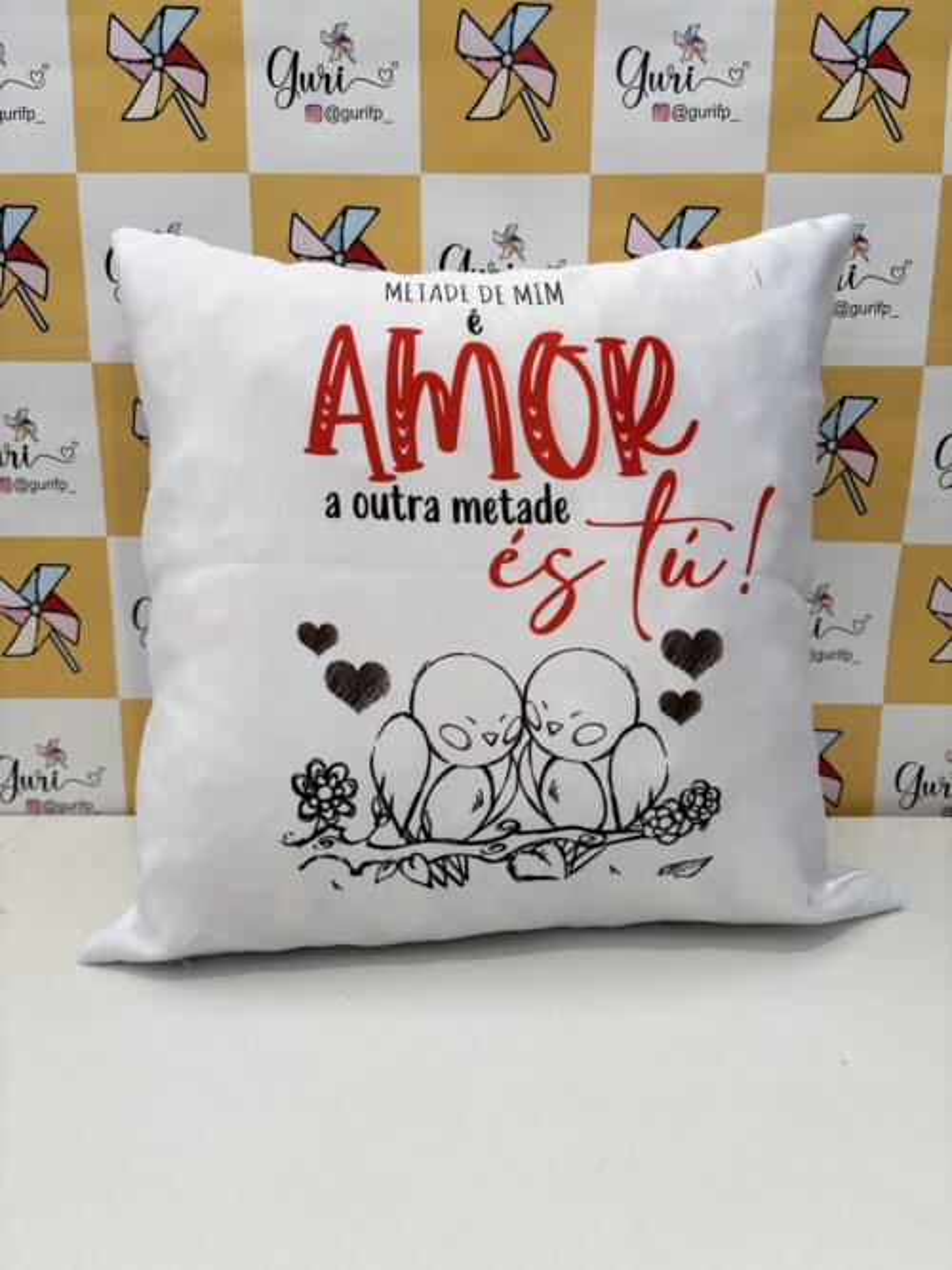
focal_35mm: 26
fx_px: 954
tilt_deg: -12.3
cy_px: 635
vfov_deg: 67.3
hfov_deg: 53.0
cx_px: 476
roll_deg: -0.4
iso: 80
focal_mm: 5.96
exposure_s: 1/50
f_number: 1.6
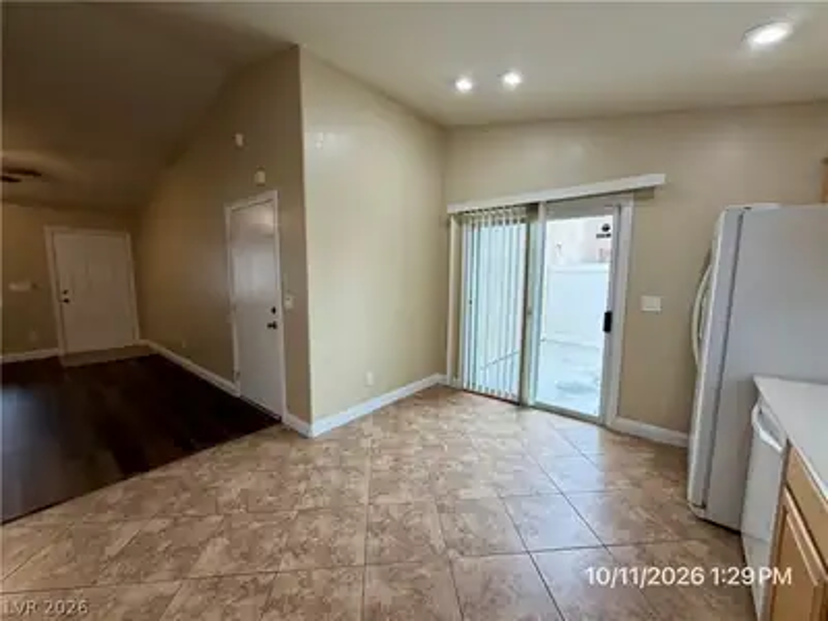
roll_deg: +0.0
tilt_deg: -6.6
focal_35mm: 14
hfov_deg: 102.1
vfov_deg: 85.7
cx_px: 414
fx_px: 335
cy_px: 310
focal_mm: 2.22
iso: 200
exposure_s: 1/120
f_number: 2.2
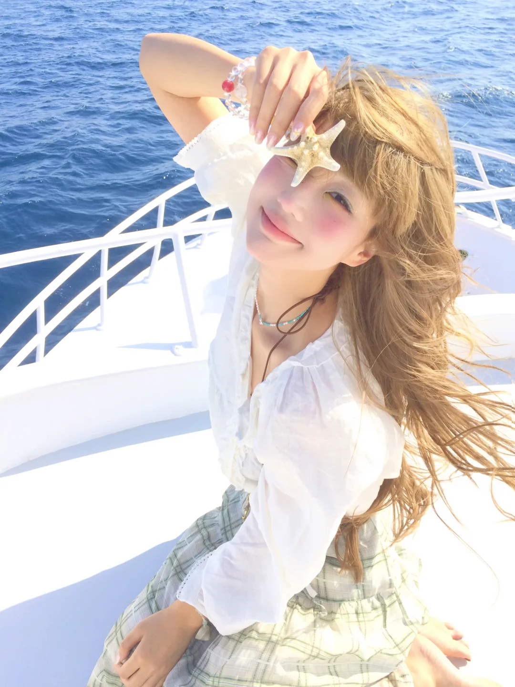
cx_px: 258
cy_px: 344
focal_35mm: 29
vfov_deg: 61.7
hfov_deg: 48.2
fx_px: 575
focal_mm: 4.15
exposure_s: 1/1325
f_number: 2.2
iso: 32
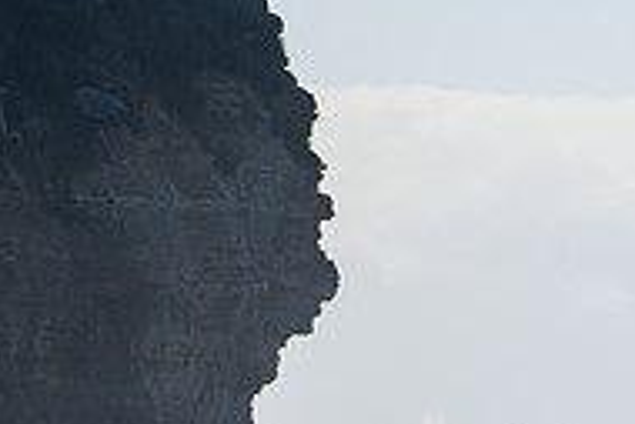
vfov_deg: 1.5
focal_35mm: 914
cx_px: 856
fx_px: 16134
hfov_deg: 2.3
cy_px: 456
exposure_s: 1/2000
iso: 220
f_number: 5.6
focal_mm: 200
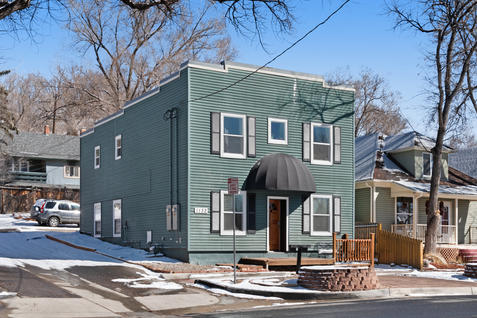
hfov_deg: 41.1
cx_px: 238
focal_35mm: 48
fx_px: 636
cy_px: 159
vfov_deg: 28.1
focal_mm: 32
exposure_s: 1/80
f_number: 18
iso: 250
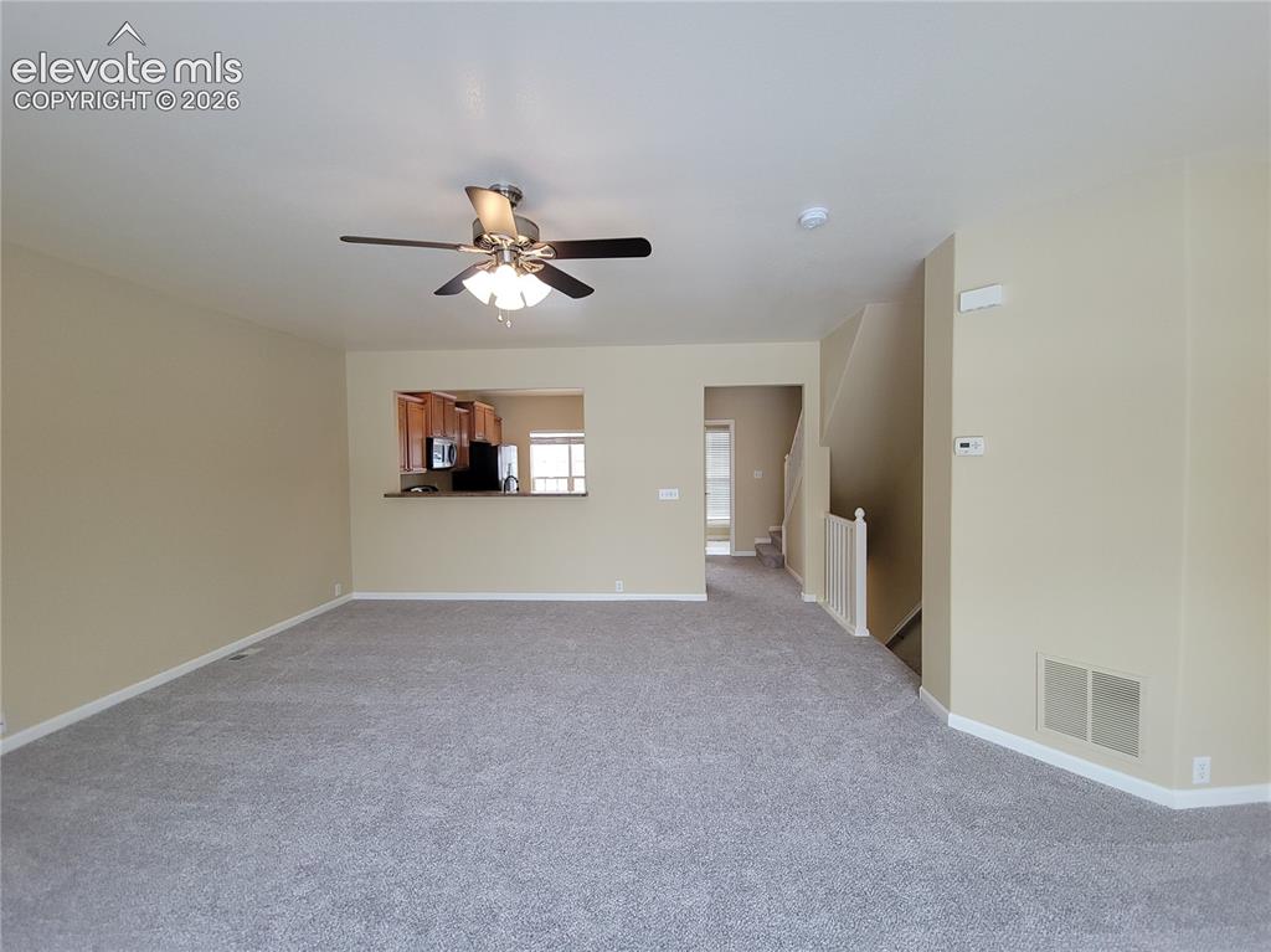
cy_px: 476
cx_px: 636
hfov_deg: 106.2
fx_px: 477
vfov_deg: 89.9
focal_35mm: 13
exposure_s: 1/60
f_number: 2.2
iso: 64
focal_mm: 2.2
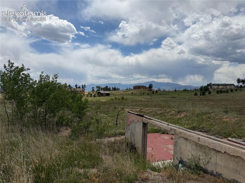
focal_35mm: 24
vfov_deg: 56.8
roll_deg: -0.8
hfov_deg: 71.6
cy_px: 92
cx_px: 122
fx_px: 170
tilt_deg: -1.0
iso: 80
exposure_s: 1/10309
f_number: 1.78
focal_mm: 6.76
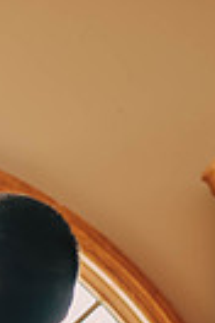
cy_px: 351
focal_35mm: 219
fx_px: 1962
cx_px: -259
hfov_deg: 6.1
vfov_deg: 9.3
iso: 500
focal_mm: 50
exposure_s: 1/160
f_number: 2
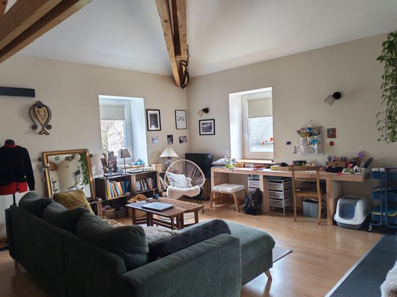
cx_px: 198
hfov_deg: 65.3
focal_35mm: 27
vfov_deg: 51.4
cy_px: 148
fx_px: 310
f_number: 1.9
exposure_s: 1/100
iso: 400
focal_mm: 6.12
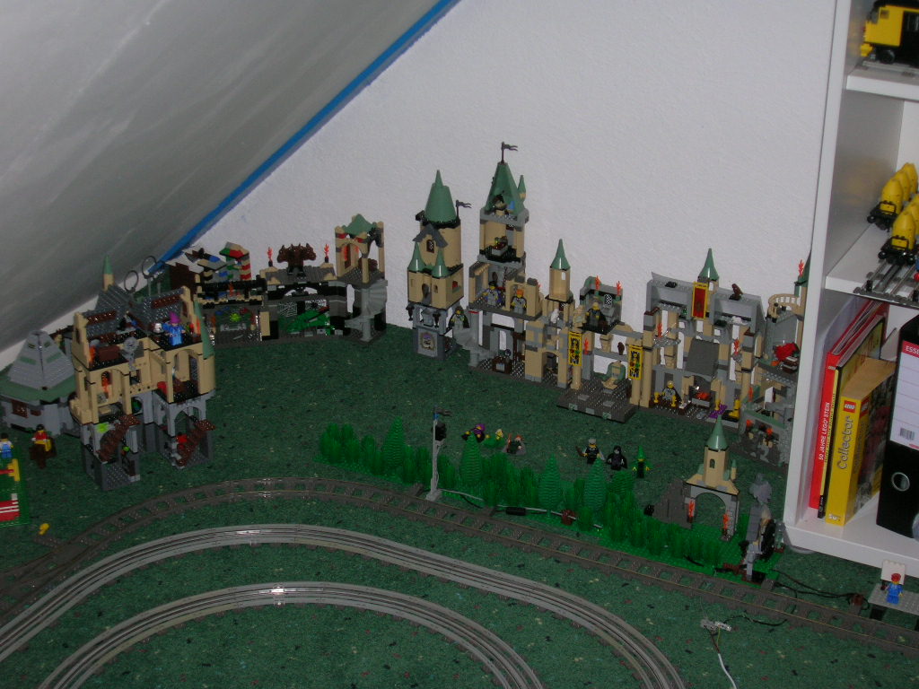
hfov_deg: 30.7
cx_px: 460
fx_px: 1673
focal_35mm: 63
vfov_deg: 23.3
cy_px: 344
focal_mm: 10.4
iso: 89
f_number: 3.6
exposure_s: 1/60.1
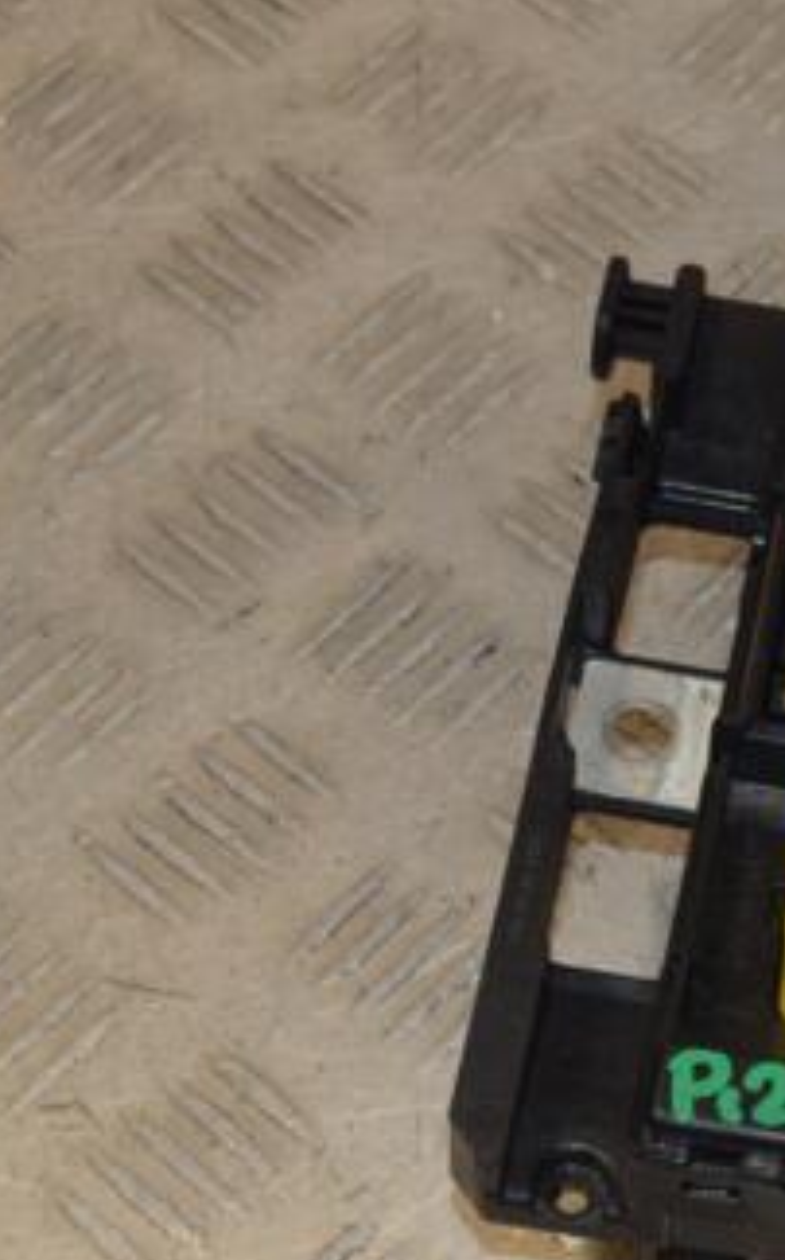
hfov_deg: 10.8
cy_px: 700
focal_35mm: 119
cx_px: 991
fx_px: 4081
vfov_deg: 17.5
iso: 800
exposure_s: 1/200
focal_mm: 42
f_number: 9
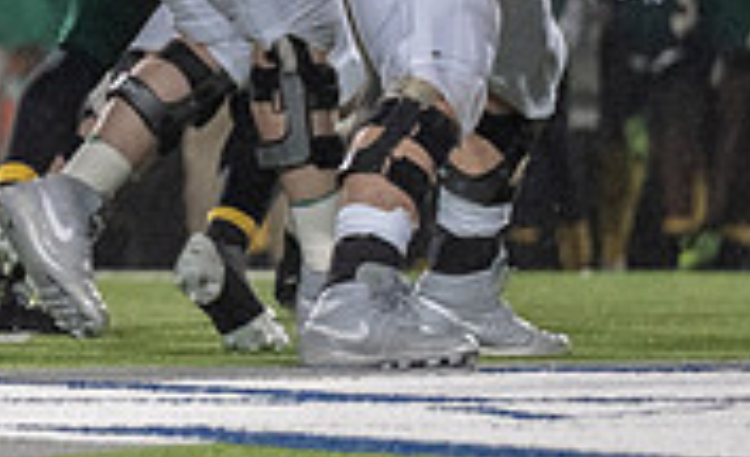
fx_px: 18579
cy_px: -235
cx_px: -832
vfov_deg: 1.4
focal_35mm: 915
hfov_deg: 2.3
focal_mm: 200
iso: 4000
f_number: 2.8
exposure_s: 1/1250
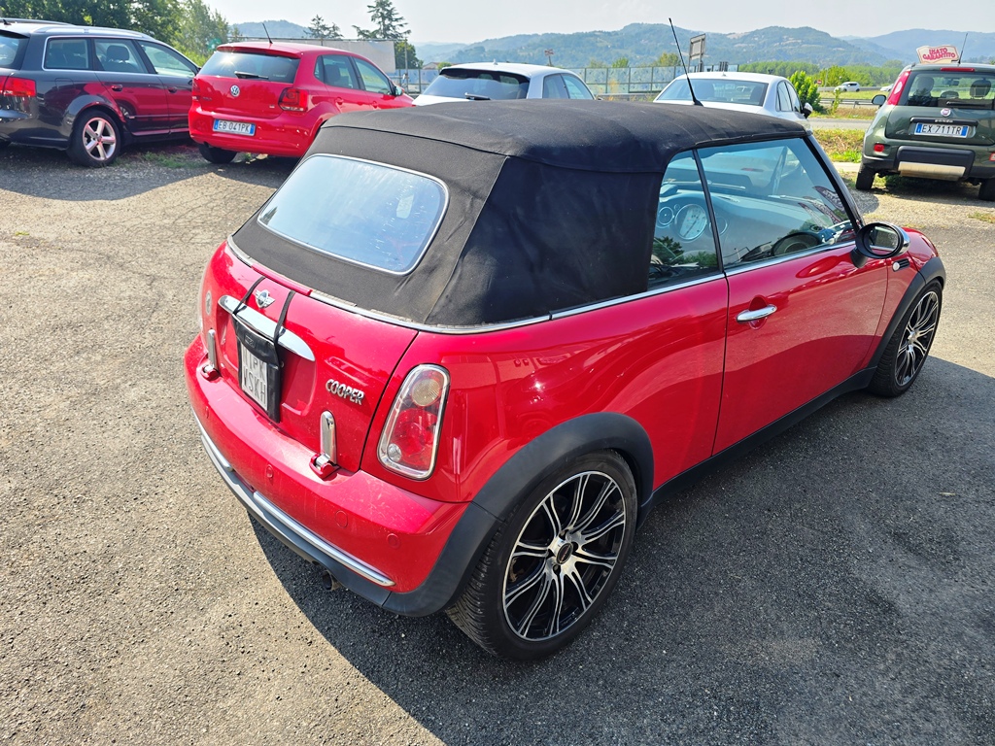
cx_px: 498
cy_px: 373
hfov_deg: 73.9
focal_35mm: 23
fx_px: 661
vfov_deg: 58.9
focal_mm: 6.3
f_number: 1.7
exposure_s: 1/383
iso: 12
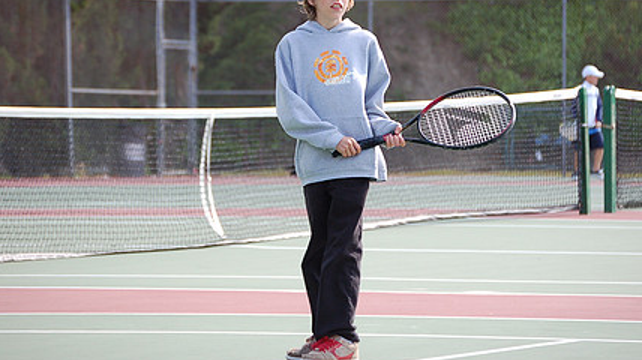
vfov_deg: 5.4
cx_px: 334
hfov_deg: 9.6
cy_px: 106
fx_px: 3805
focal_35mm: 224
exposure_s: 1/640
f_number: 4.8
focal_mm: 105
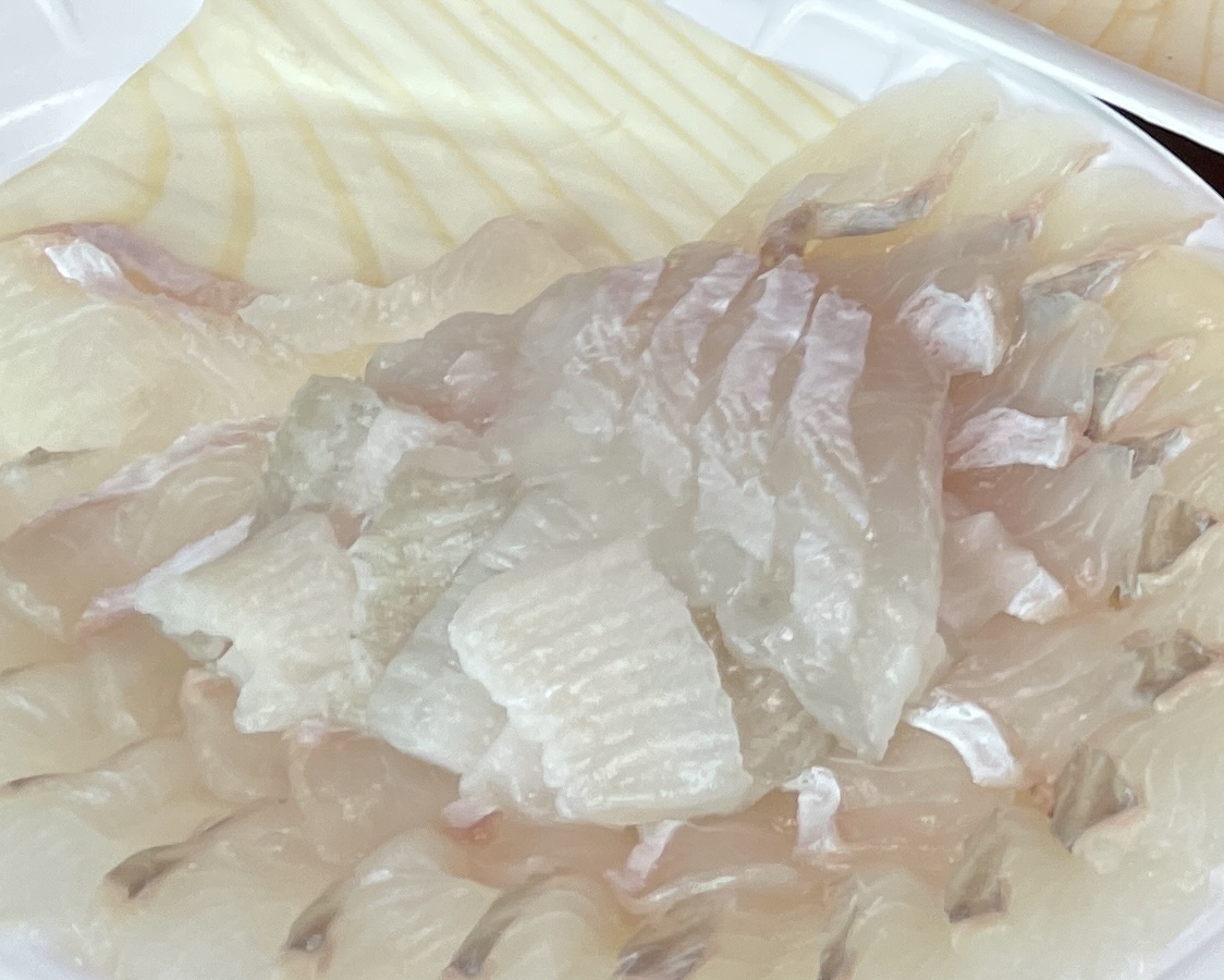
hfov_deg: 19.4
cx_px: 1606
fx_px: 3298
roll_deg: -1.2
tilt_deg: -30.1
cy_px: -497
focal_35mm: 91
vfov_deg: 15.6
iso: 100
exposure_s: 1/120
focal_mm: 4.2
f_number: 1.6
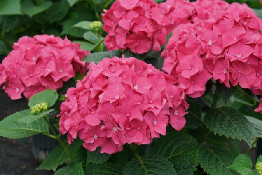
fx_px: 633
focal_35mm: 87
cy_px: 60
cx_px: 143
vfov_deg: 15.7
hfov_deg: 23.4
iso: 200
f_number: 8
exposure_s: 1/160
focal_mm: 64
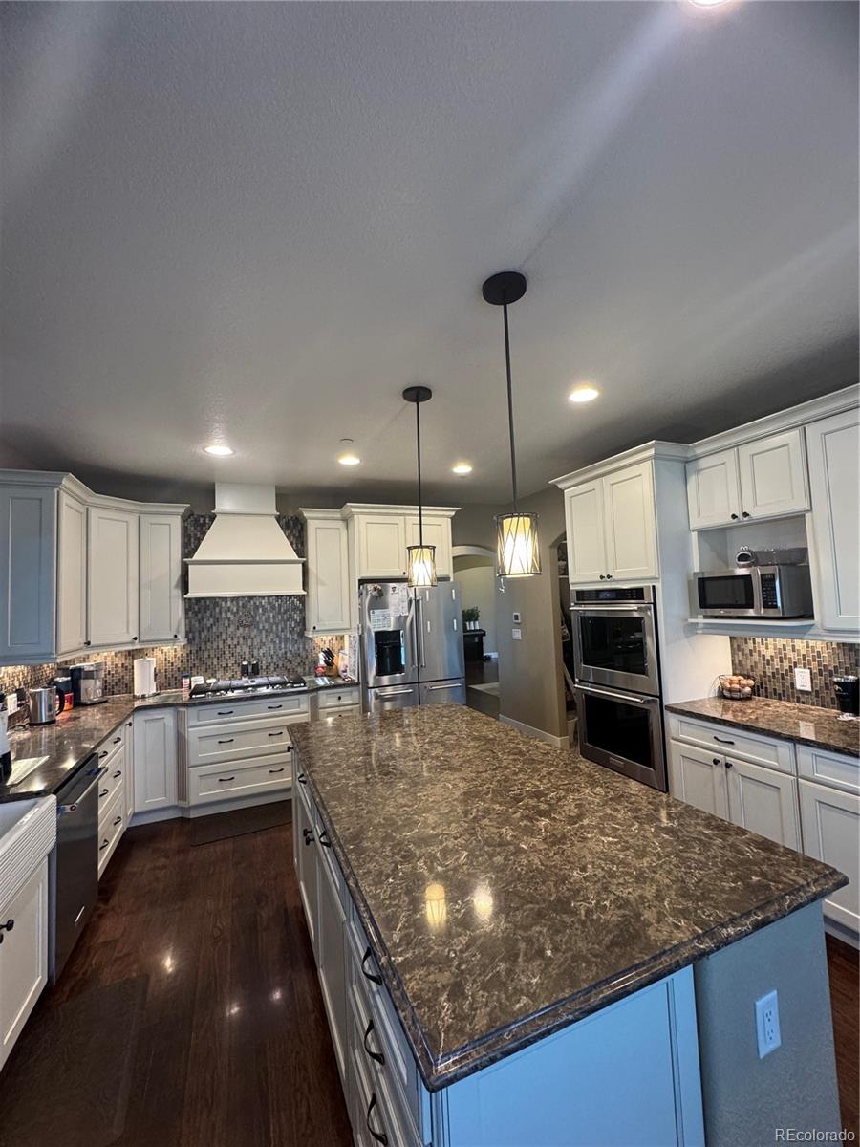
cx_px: 430
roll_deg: +2.7
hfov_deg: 85.7
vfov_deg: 102.1
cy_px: 574
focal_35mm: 14
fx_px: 464
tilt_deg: +4.3
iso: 200
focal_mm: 2.22
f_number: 2.2
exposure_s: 1/60
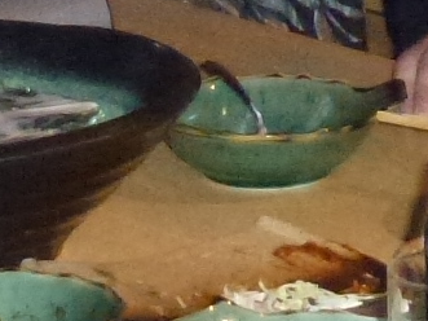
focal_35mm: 379
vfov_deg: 3.9
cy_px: -221
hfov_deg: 5.2
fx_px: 4684
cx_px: 23
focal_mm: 8.7
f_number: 4.1
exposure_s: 1/60
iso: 800
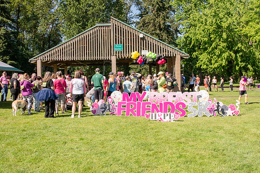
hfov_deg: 53.2
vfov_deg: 36.8
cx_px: 130
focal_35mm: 36
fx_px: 260
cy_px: 86
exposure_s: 1/400
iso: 250
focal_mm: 24
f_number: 7.1
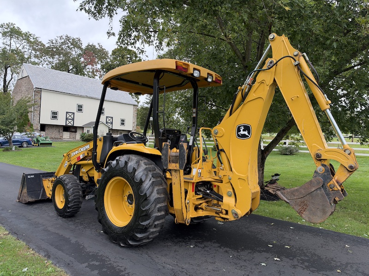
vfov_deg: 56.8
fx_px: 256
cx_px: 184
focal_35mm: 24
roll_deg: -3.2
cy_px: 138
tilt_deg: +2.1
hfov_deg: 71.6
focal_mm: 6.93
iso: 80
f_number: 1.8
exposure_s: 1/545
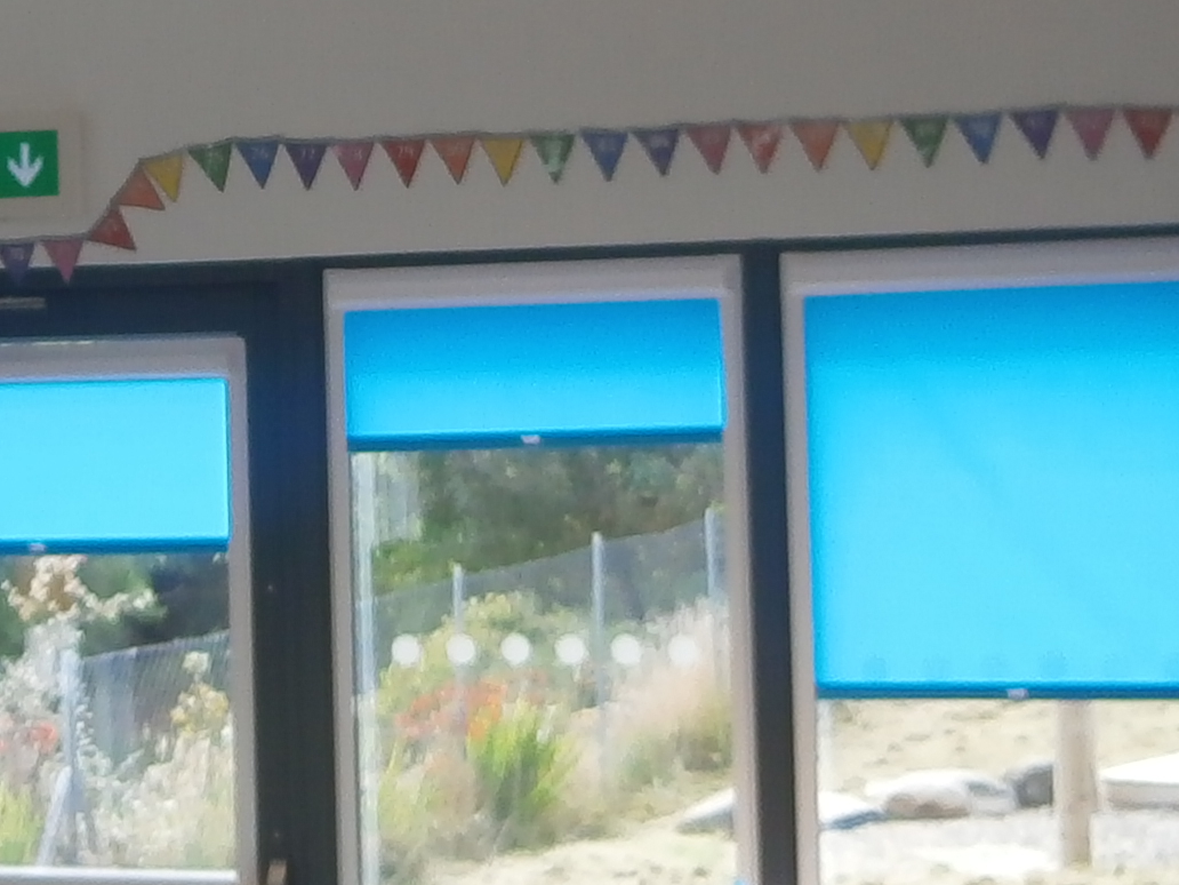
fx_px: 3678
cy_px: 217
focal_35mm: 108
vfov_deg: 13.7
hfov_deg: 18.1
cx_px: 238
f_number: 2.8
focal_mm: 4.7
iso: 80
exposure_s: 1/125
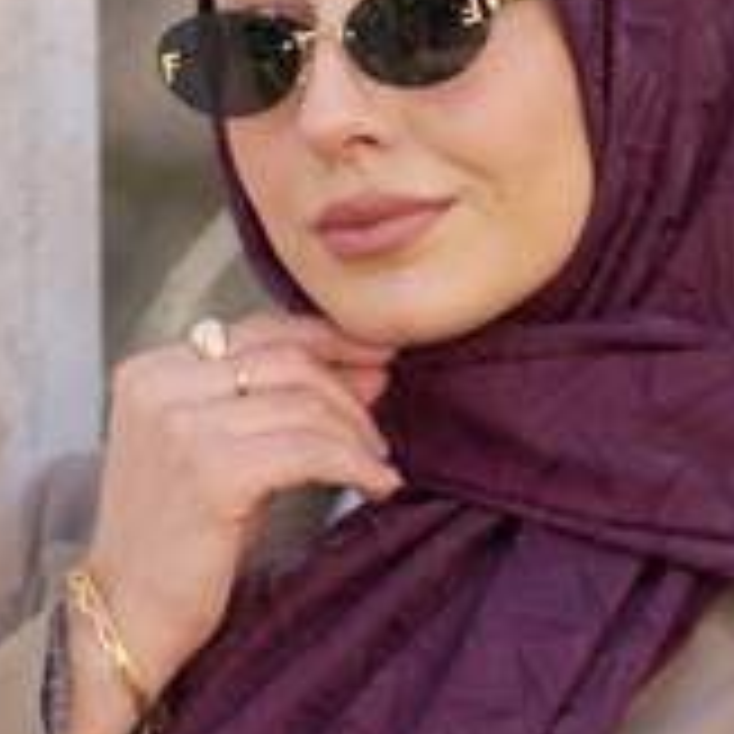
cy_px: 540
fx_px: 8228
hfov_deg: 5.1
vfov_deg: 5.1
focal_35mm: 343
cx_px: 464
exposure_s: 1/250
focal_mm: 142
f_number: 4.5
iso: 200
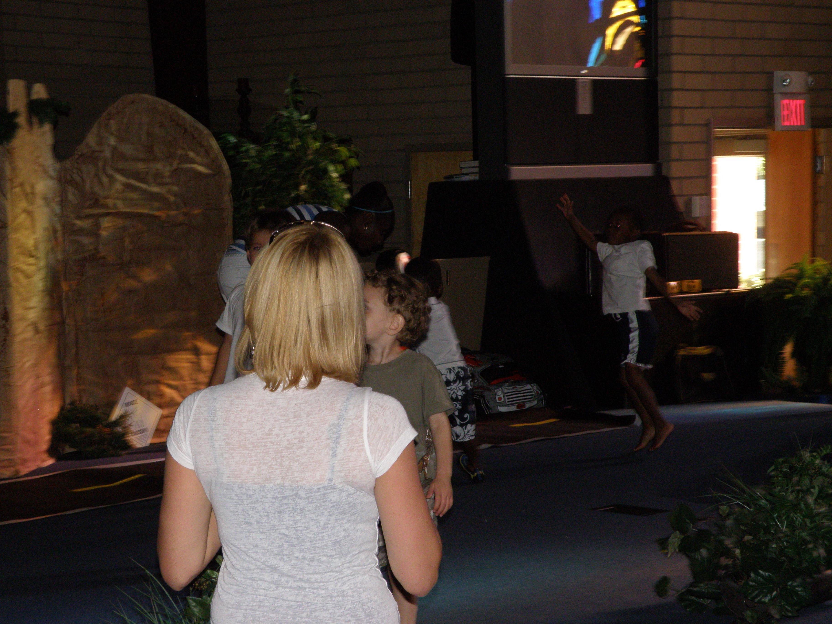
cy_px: 312
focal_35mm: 90
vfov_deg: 16.4
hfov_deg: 21.8
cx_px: 416
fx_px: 2163
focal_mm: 16
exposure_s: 1/100
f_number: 4
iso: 250
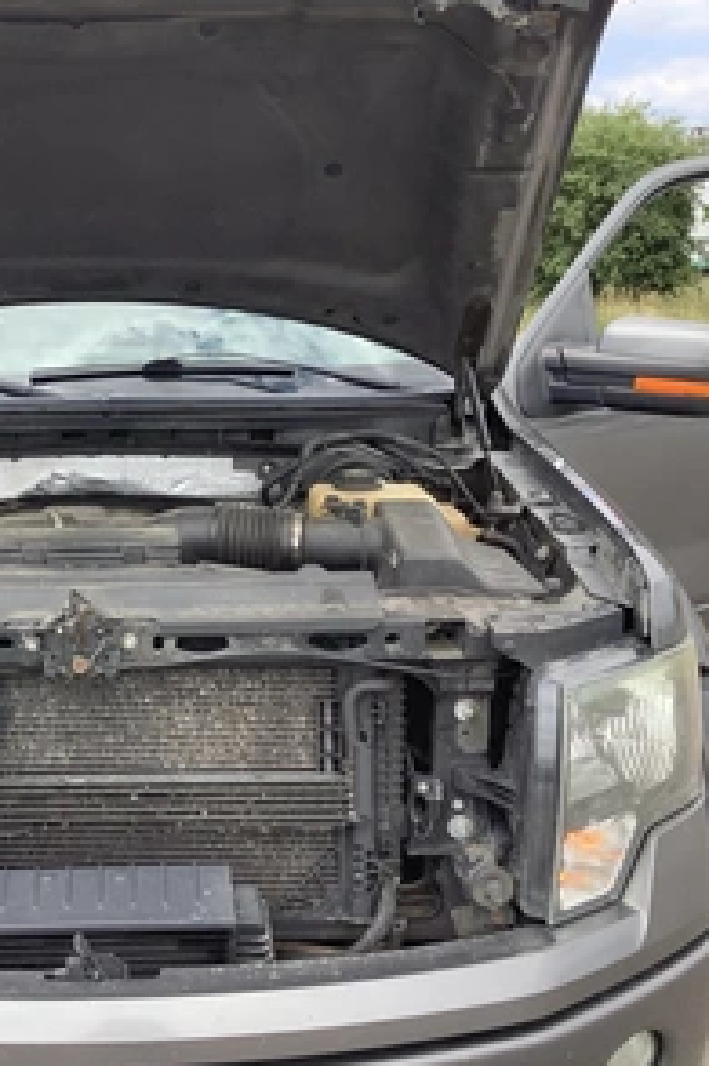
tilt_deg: -13.1
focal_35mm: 44
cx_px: 138
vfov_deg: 44.5
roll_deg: -0.7
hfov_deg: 29.7
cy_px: 524
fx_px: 1301
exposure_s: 1/268
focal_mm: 3.3
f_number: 2.4
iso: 25
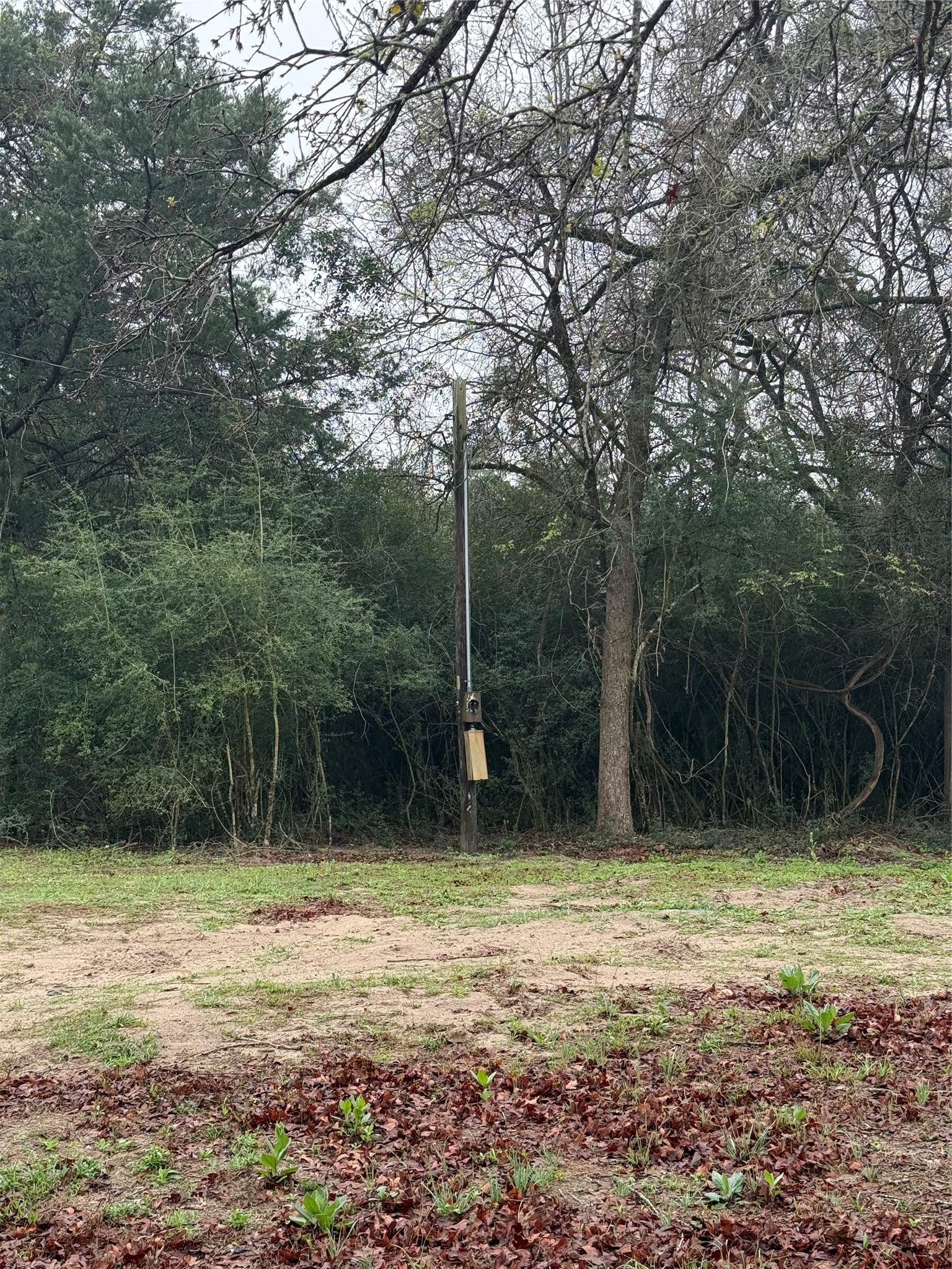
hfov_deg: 30.3
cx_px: 476
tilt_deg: +4.5
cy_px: 634
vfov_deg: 39.7
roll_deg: +2.1
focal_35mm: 48
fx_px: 1760
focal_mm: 6.76
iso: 100
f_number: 1.78
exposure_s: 1/574
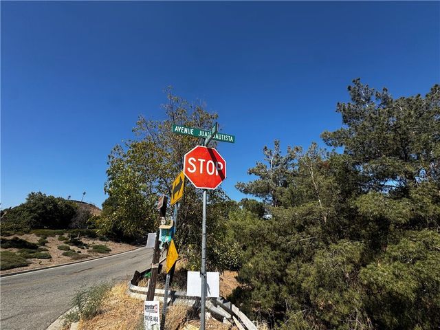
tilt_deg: +20.5
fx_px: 178
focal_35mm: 14
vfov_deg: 85.7
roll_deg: +1.1
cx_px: 220
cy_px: 165
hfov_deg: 102.1
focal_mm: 2.22
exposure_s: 1/1600
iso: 40
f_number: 2.2
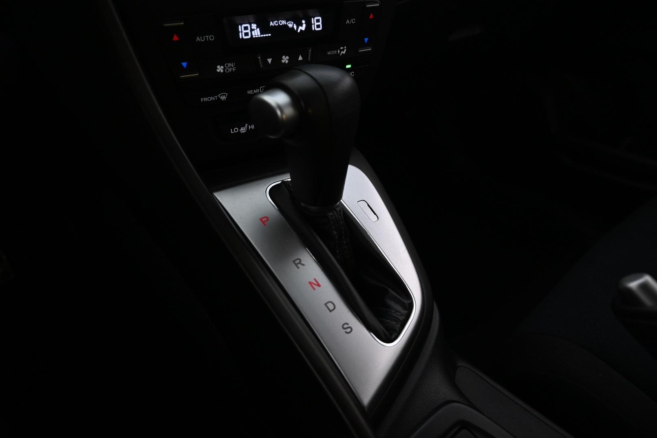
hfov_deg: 70.4
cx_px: 328
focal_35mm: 26
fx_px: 465
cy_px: 219
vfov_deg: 50.4
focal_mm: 17
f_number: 3.5
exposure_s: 1/25
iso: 1250
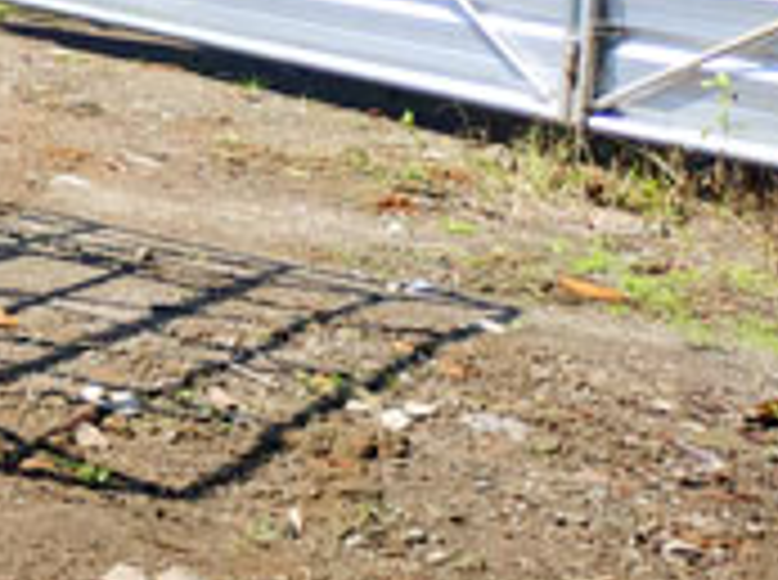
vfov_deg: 15.0
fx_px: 1996
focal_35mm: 89
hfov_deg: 17.9
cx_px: -594
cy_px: -360
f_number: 1.9
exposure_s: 1/1687
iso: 200
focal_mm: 3.94
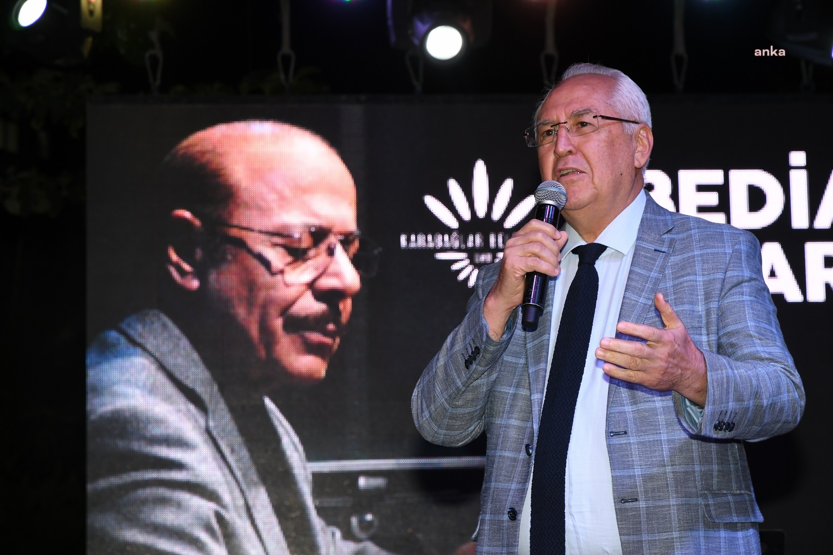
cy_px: 278
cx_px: 416
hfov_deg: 17.1
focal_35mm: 120
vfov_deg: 11.4
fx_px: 2776
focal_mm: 80
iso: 640
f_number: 6.3
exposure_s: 1/60
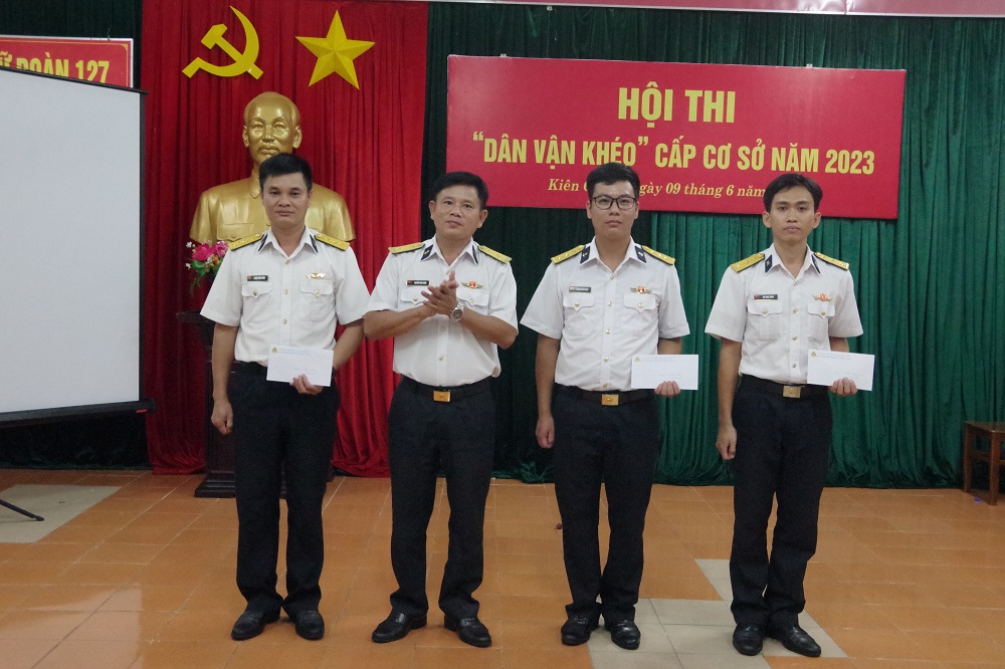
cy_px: 334
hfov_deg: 53.1
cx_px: 502
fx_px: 1005
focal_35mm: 36
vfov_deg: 36.8
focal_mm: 24
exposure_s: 1/160
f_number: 5.6
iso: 12800
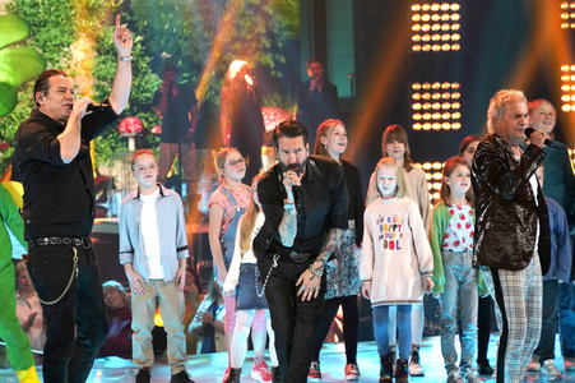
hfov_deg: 18.4
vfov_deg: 12.3
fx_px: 1772
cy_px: 192
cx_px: 288
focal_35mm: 111
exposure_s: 1/160
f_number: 5.6
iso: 3200
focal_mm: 111
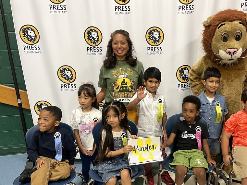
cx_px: 154
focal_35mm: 35
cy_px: 121
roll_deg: +0.6
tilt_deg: -16.4
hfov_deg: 52.1
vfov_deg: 40.3
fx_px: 250
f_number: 1.6
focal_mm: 5.1
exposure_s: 1/60
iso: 200
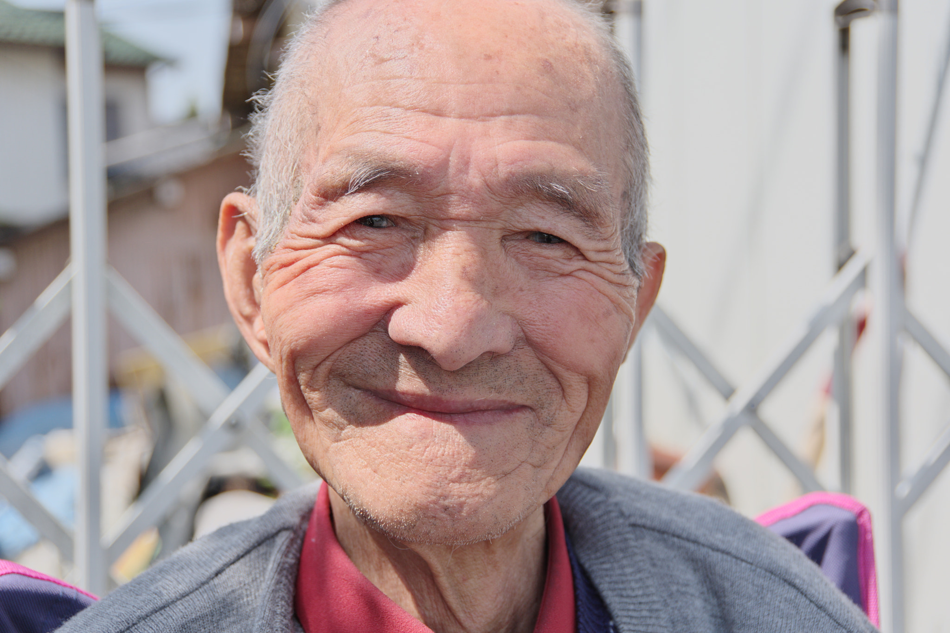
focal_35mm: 72
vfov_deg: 18.9
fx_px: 1900
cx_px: 475
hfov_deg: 28.1
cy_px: 316
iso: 200
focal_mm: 48
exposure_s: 1/250
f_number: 4.5
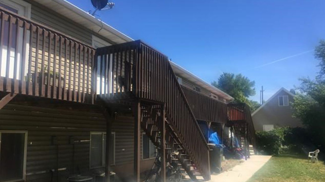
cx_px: 164
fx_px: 276
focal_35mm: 32
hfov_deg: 61.0
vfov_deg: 36.6
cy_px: 103
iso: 25
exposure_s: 1/1026
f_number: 2.2
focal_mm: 4.15
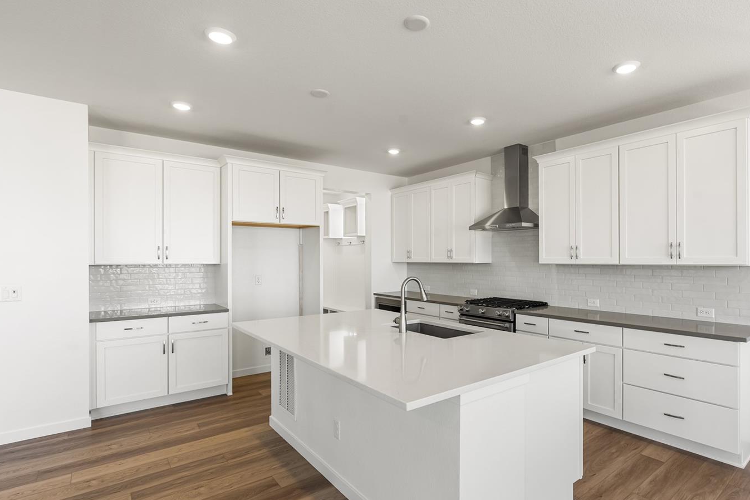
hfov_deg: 86.3
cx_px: 430
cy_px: 259
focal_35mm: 19
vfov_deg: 64.5
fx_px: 396
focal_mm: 16
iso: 160
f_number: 8
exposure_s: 1/8
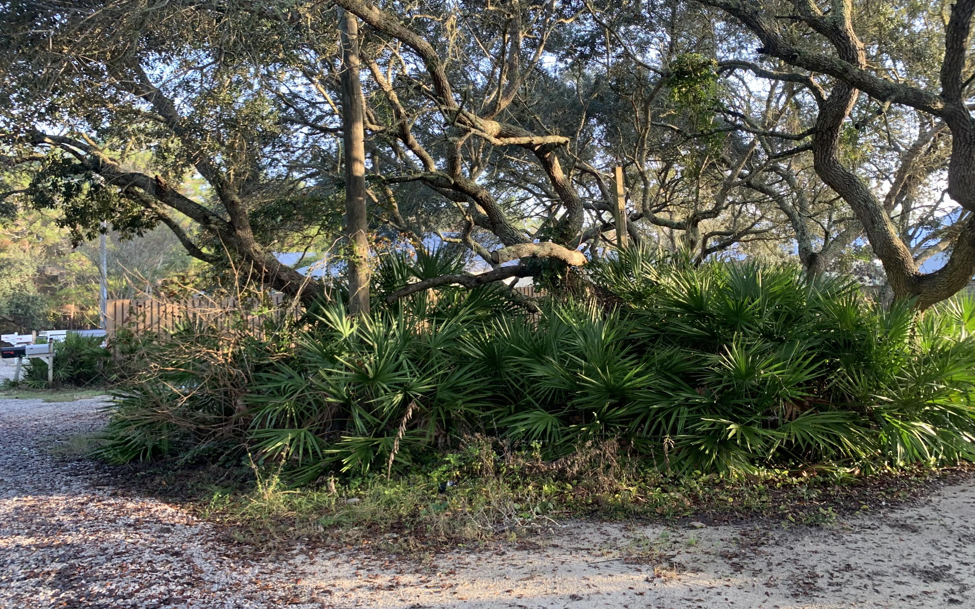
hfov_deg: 66.5
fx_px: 744
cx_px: 495
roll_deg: +1.9
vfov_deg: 44.4
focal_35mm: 28
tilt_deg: +5.9
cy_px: 258
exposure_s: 1/121
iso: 64
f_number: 1.8
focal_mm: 4.25
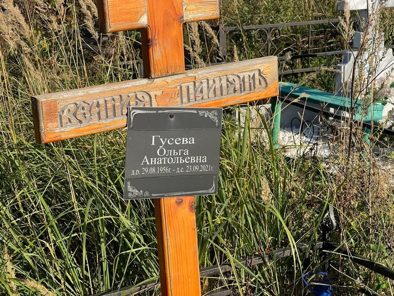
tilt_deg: -15.2
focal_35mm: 77
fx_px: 876
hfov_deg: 25.3
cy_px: 148
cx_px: 197
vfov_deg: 19.1
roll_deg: +2.8
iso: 32
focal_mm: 9
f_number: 2.8
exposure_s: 1/492
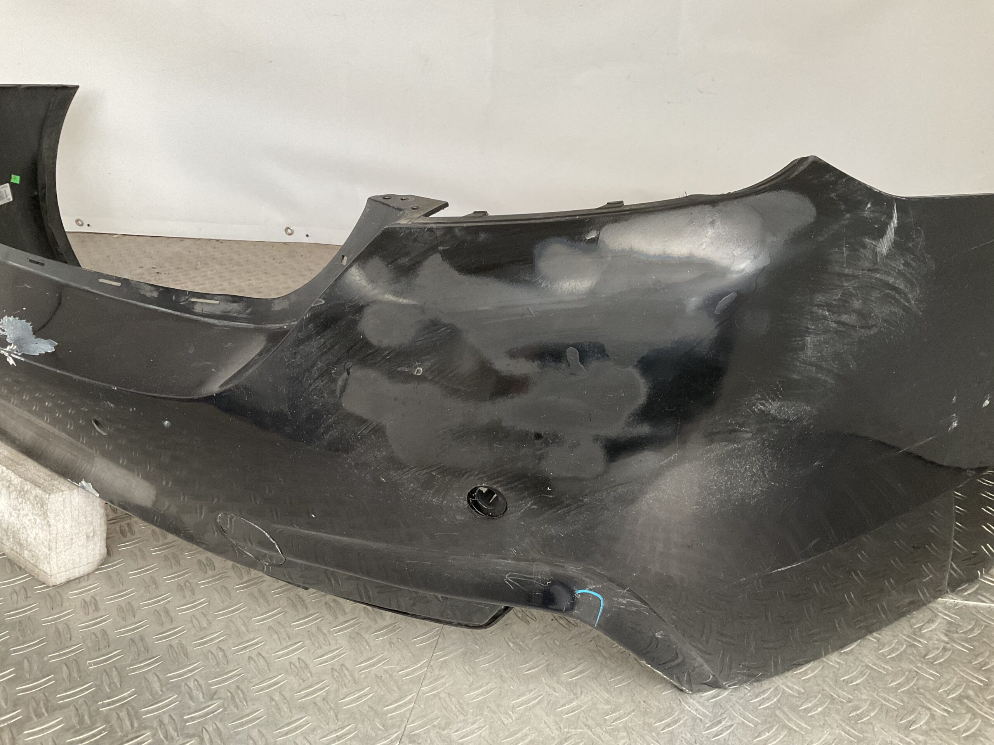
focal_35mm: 29
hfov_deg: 61.7
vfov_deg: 48.2
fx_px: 833
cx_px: 497
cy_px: 372
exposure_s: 1/50
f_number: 1.8
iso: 125
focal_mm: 3
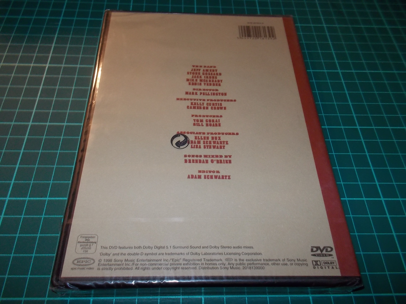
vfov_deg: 48.2
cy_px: 152
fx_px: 340
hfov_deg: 61.7
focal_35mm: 29
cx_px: 203
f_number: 3.3
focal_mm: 4.1
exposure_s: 1/30
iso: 200
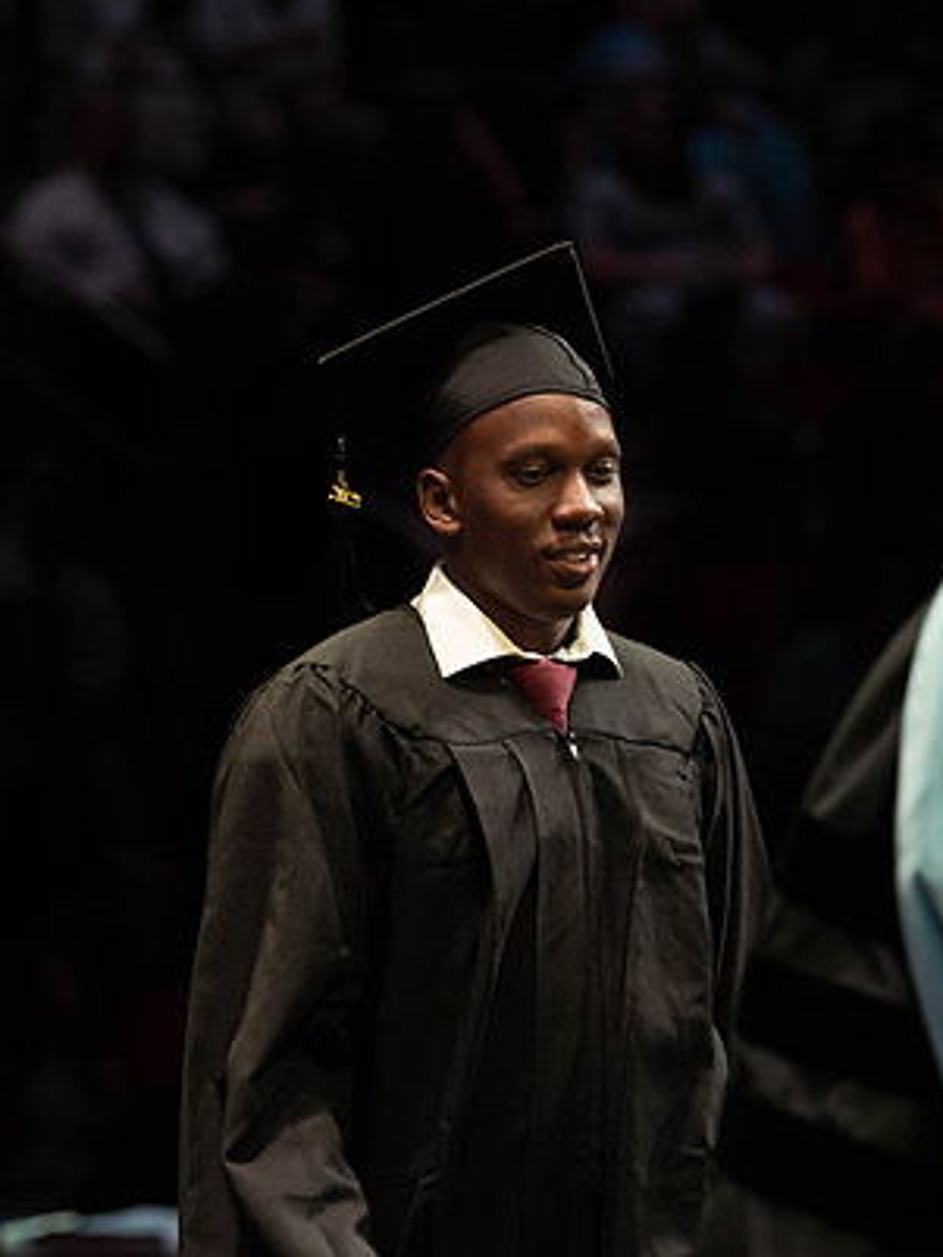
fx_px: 10237
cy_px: 574
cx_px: 699
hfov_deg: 5.3
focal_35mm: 282
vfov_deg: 7.0
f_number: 4.5
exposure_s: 1/320
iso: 1600
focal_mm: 175
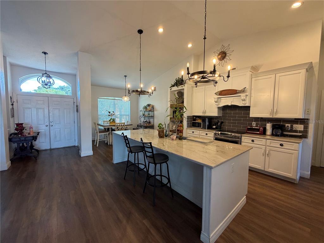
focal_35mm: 14
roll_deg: -1.0
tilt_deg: -4.1
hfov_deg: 102.1
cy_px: 122
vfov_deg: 85.7
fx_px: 131
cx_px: 162
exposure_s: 1/60
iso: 160
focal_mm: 2.22
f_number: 2.2
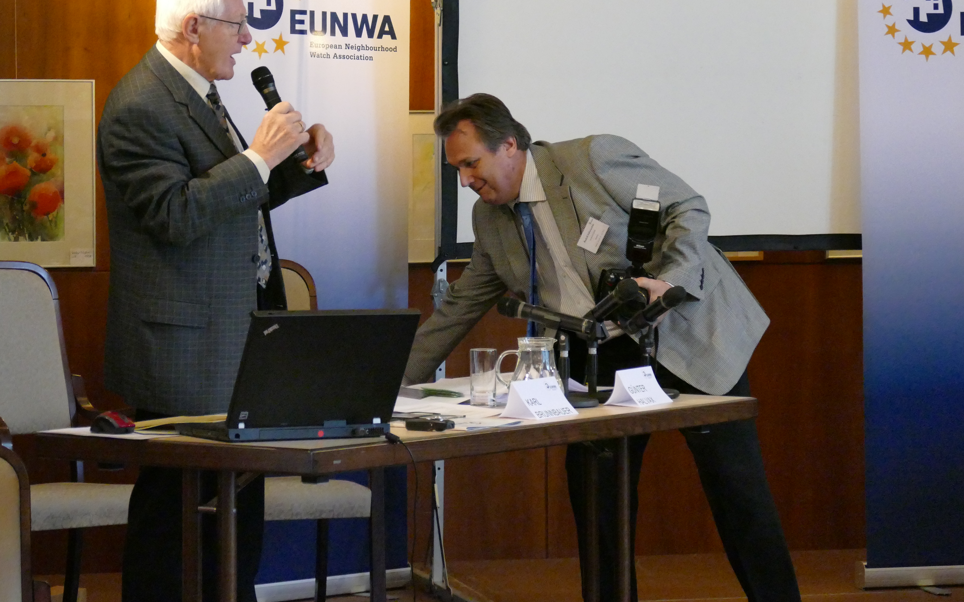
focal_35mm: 108
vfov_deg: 12.1
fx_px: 2837
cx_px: 394
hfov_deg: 19.3
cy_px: 224
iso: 3200
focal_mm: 31.83
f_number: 3.8
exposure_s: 1/125
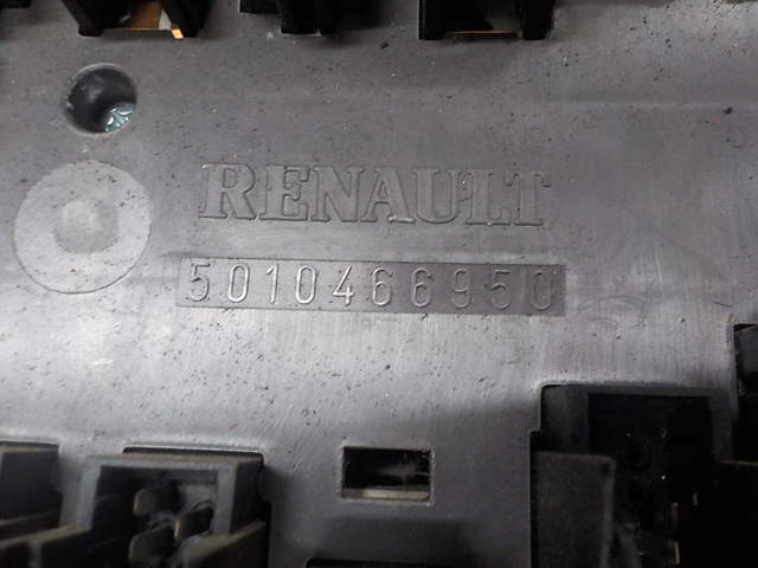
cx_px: 379
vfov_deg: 46.8
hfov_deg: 60.0
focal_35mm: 30
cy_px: 284
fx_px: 657
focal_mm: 4.1
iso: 400
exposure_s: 1/15
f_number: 3.3
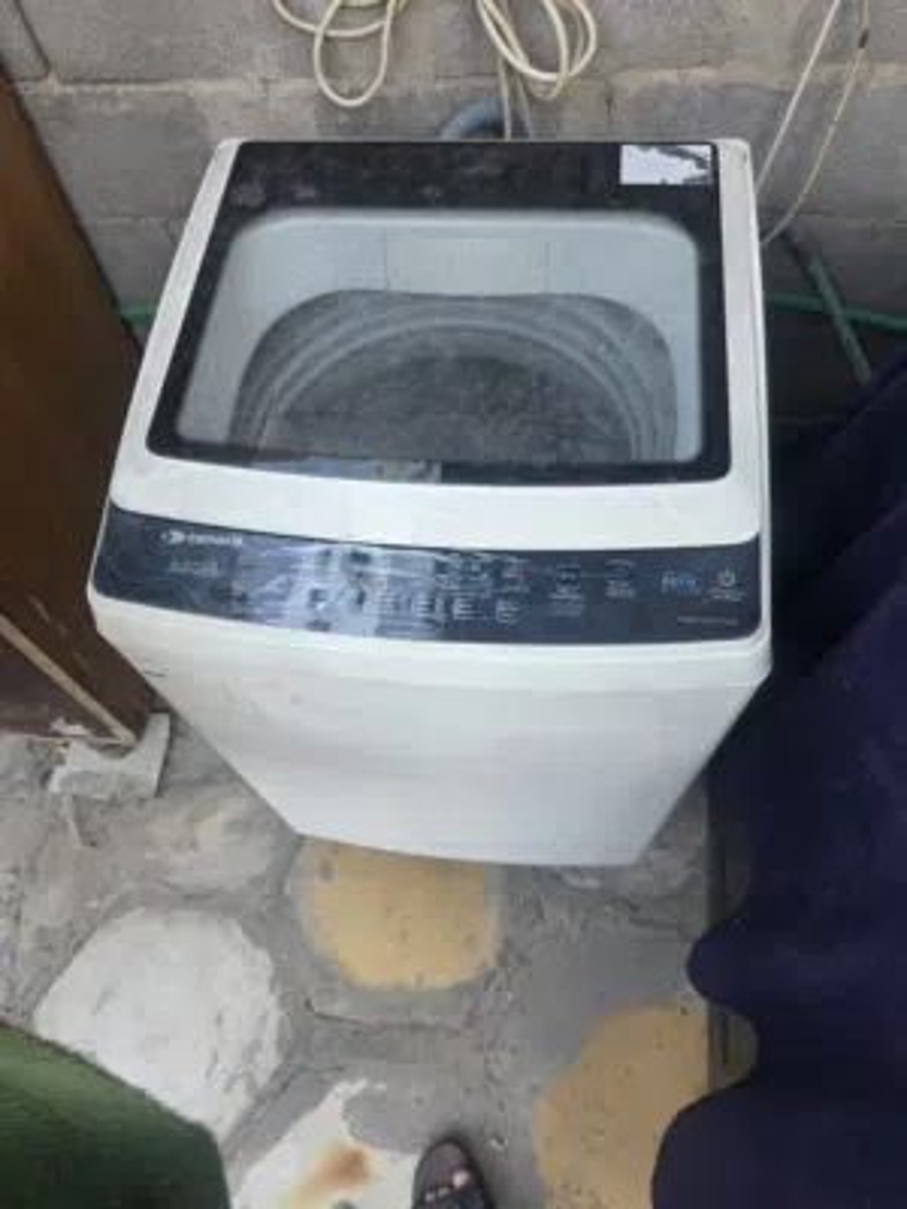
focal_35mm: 23
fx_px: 804
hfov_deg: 58.9
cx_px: 454
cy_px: 604
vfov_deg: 73.9
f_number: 1.7
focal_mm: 6.3
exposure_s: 1/180
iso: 125
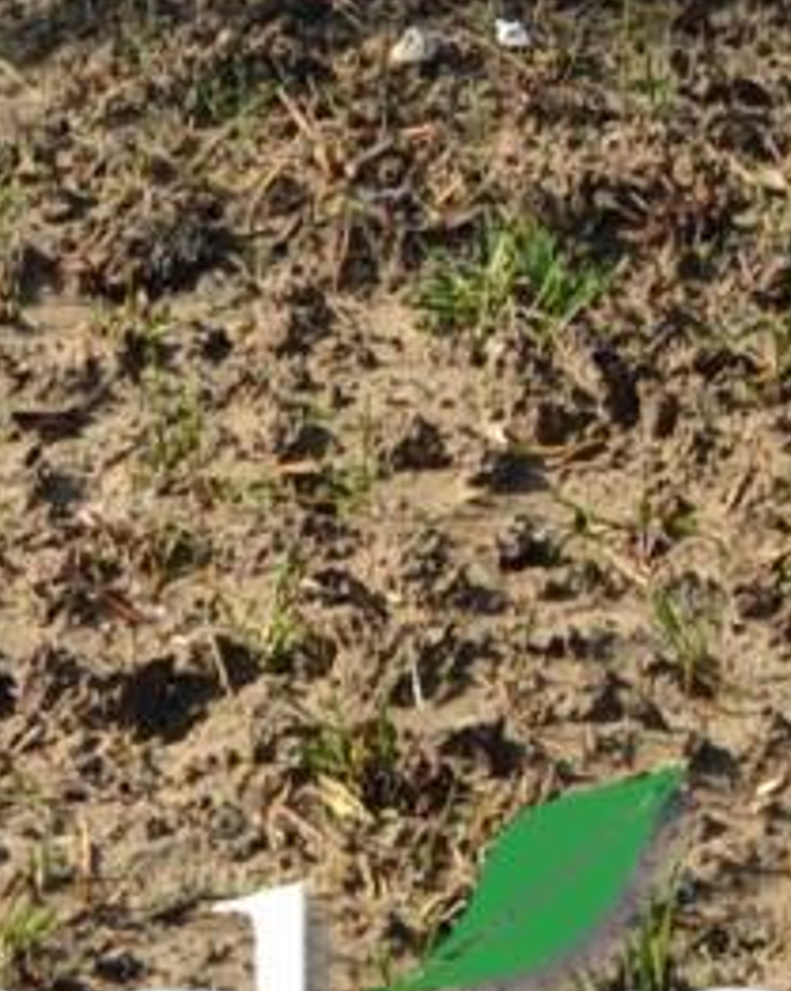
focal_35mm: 244
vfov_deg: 6.8
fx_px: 7153
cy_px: -2432
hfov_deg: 6.2
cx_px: 1559
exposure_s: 1/250
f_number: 8
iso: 200
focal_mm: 32
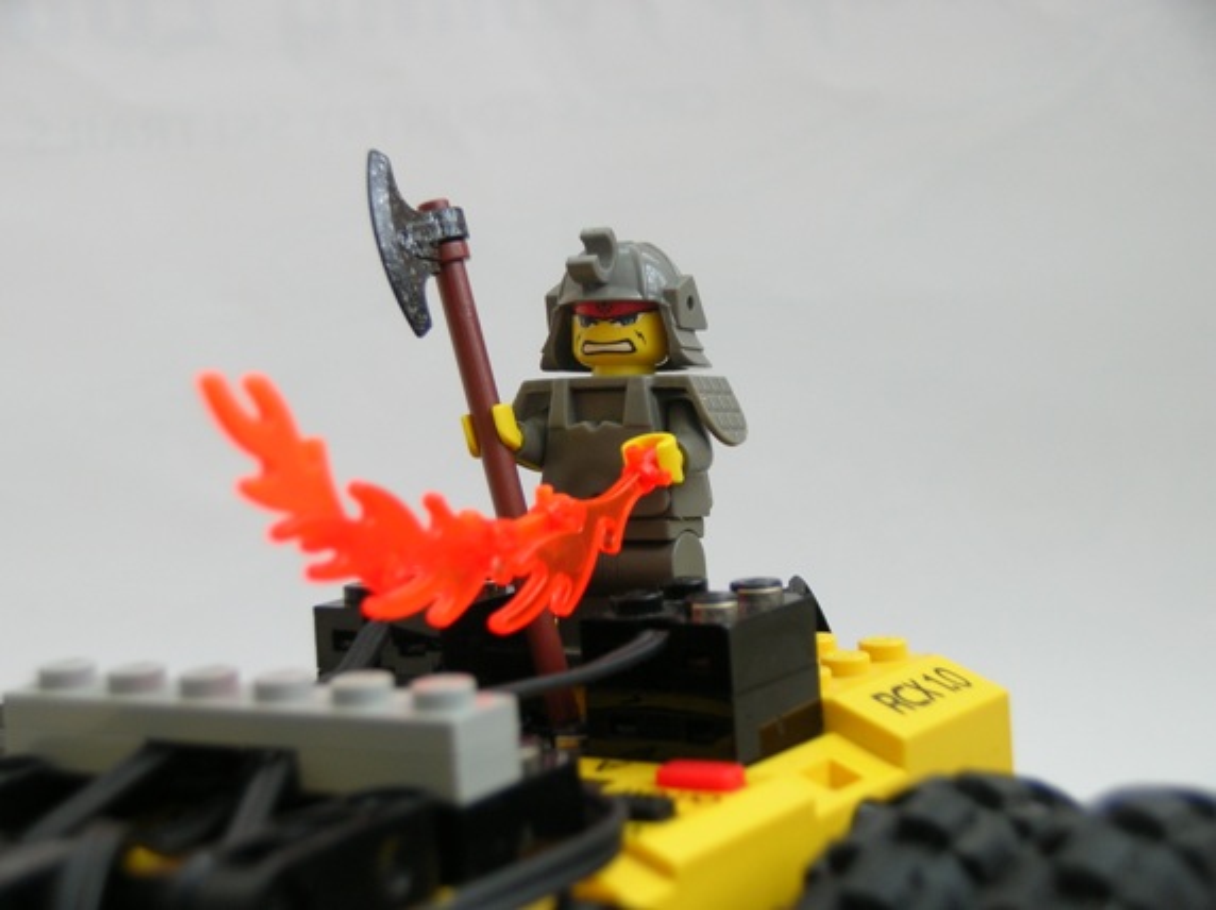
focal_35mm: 78
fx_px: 2738
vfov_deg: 18.9
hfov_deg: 25.0
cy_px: 455
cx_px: 608
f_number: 3.3
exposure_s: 1/32.3
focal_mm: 12.8
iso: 50
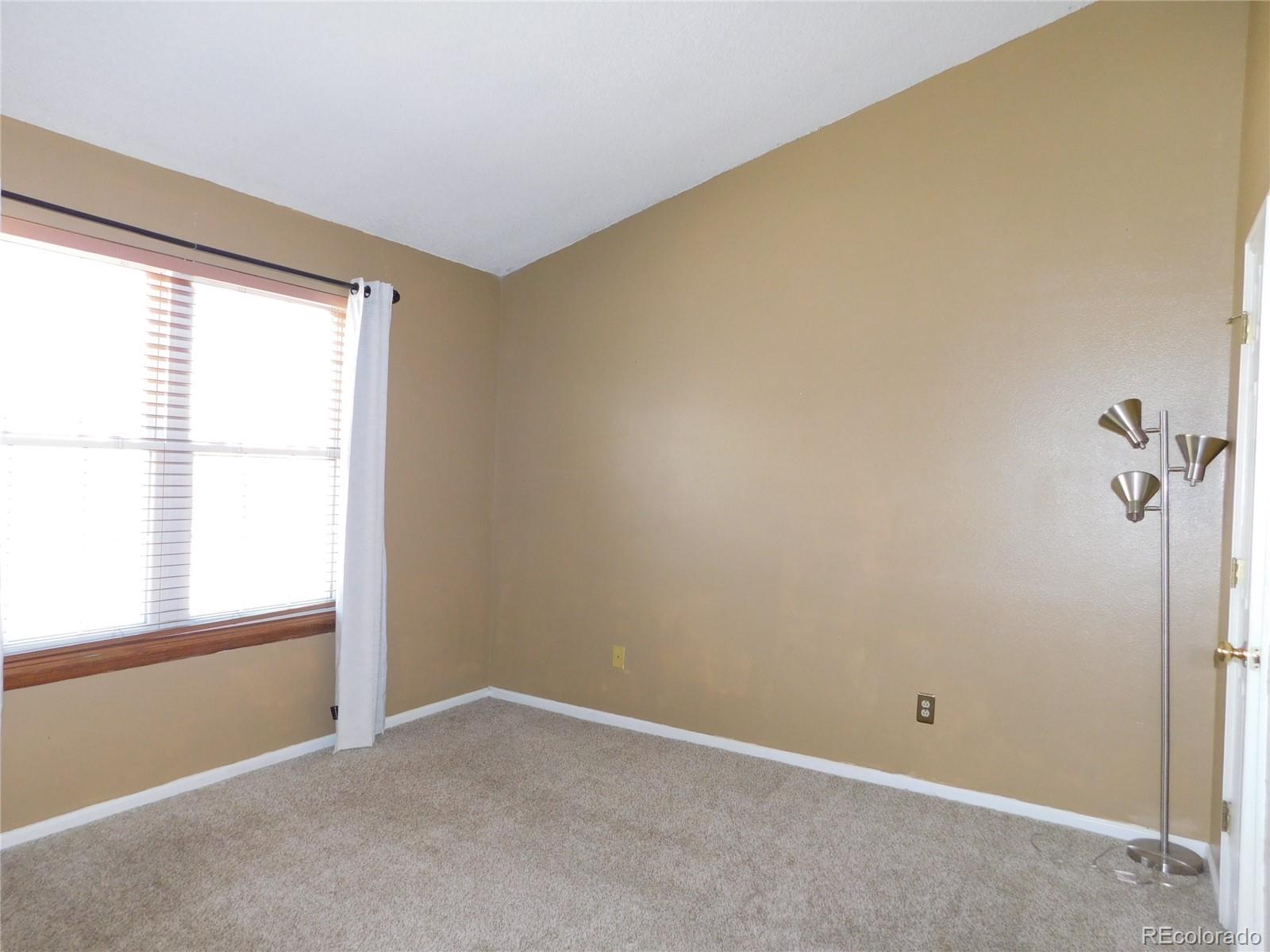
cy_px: 476
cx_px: 635
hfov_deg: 73.9
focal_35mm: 23
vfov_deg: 58.9
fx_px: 844
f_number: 3
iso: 200
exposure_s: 1/30
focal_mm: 4
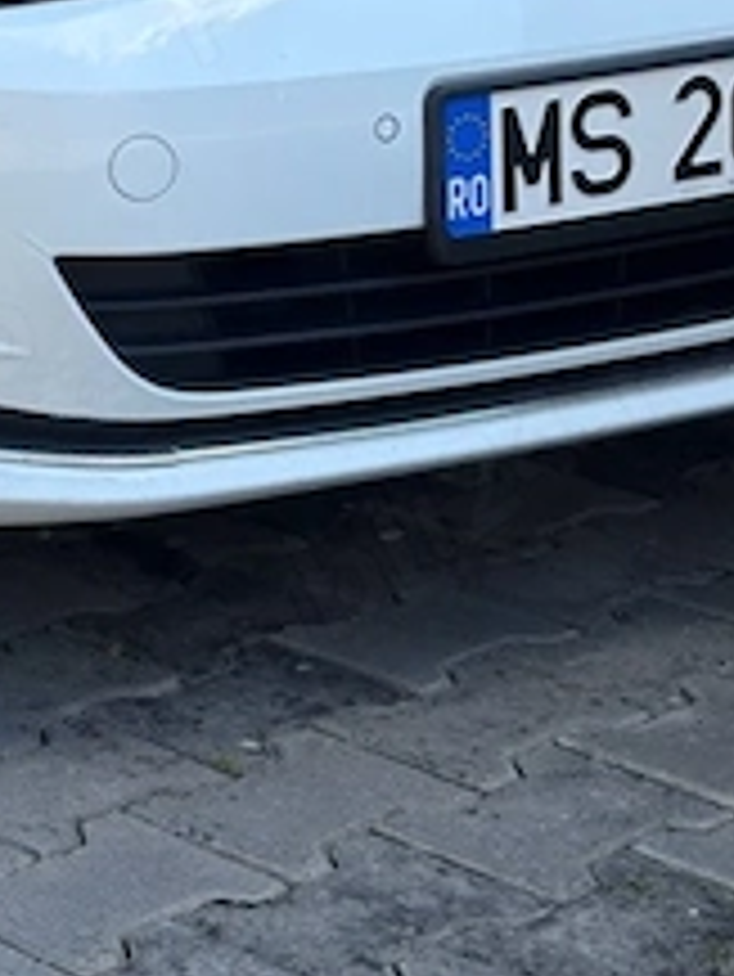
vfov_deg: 14.9
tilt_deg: -9.8
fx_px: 3644
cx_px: -77
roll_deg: +0.2
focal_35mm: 129
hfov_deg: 11.3
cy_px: -76
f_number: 1.78
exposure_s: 1/1522
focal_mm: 6.76
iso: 80
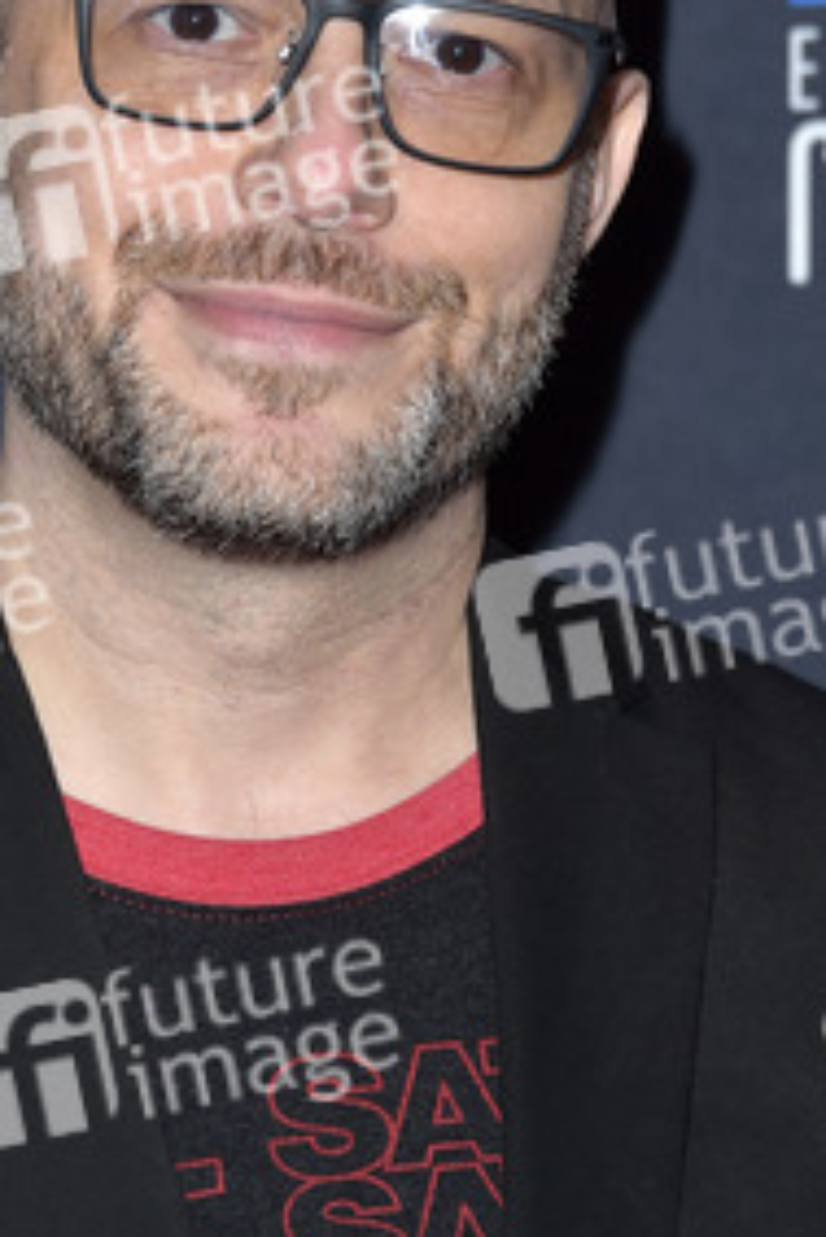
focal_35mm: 164
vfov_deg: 12.5
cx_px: 304
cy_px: 389
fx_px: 5637
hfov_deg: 8.4
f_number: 6.3
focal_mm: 116
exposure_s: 1/250
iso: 250
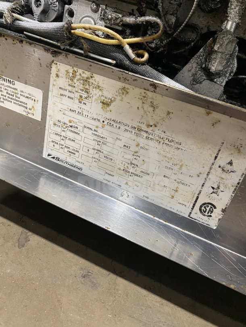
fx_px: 246
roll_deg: -15.5
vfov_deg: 67.3
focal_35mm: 26
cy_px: 164
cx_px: 123
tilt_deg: -24.6
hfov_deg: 53.1
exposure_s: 1/60
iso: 400
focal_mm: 4.25
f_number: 1.8
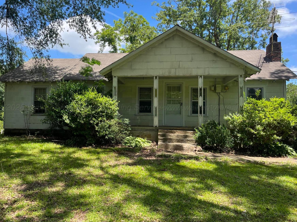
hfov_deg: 59.9
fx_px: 257
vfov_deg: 46.8
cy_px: 108
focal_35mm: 30
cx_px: 135
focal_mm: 5.1
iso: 50
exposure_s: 1/1066
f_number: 1.6
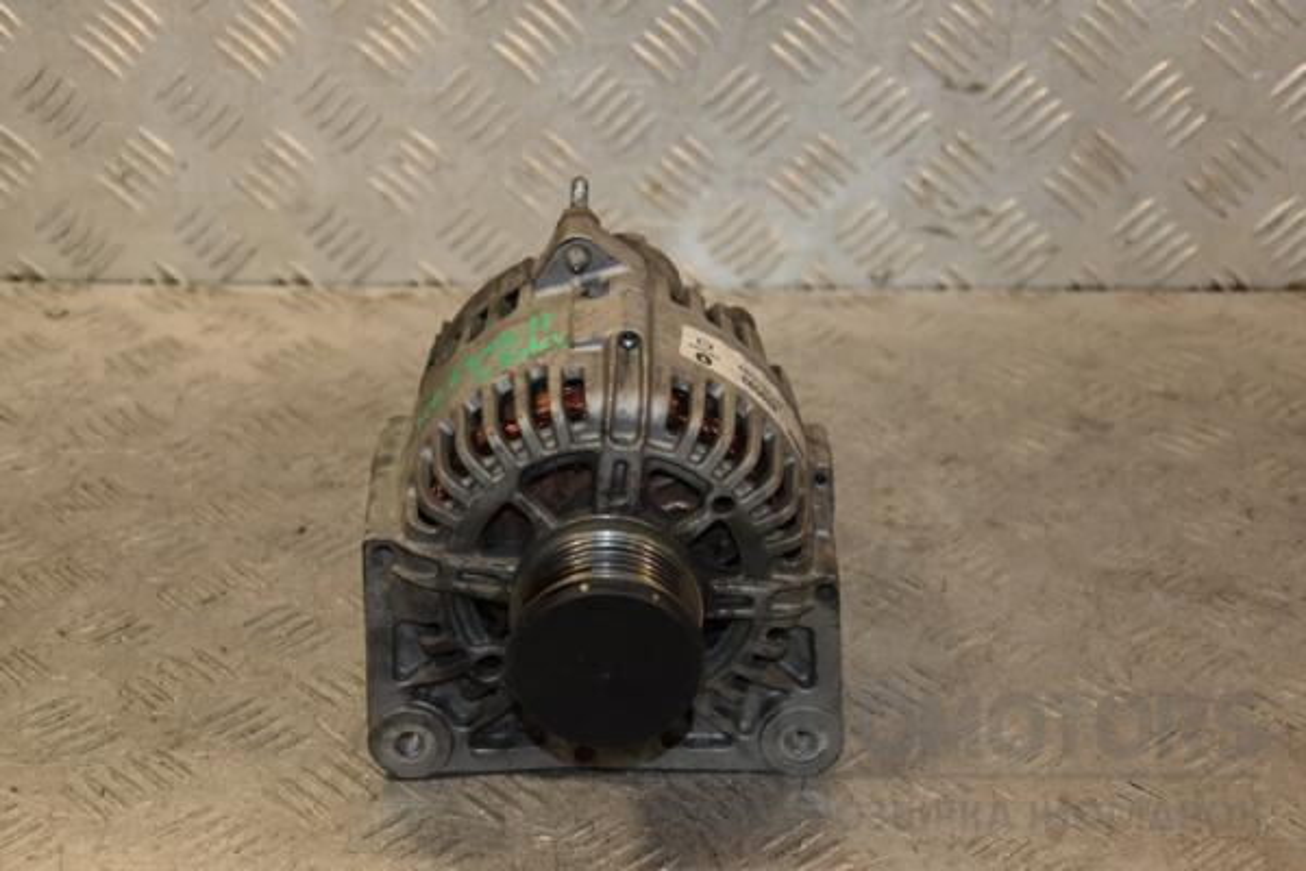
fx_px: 2449
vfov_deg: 20.2
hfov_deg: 29.9
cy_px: 436
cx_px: 653
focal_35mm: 68
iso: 800
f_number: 4.8
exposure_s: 1/200
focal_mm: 45
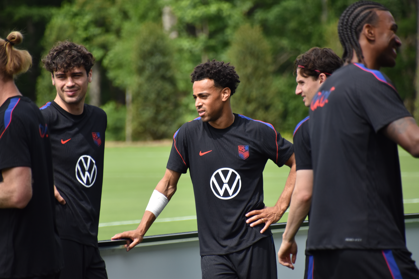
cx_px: 210
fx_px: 5237
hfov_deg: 4.6
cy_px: 140
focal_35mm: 450
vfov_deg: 3.1
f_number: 6.3
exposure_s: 1/1000
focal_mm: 300
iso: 500
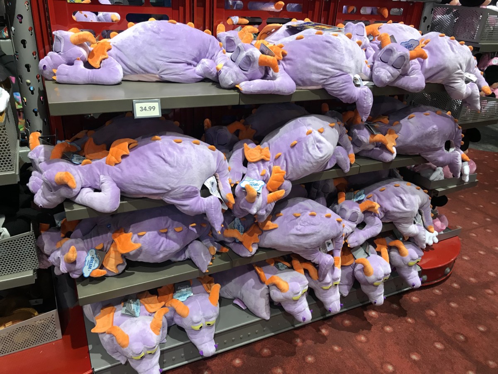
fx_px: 403
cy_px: 187
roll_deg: -3.0
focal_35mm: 28
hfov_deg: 63.4
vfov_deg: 49.7
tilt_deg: -27.3
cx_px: 249
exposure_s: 1/24
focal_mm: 3.99
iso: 32
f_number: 1.8
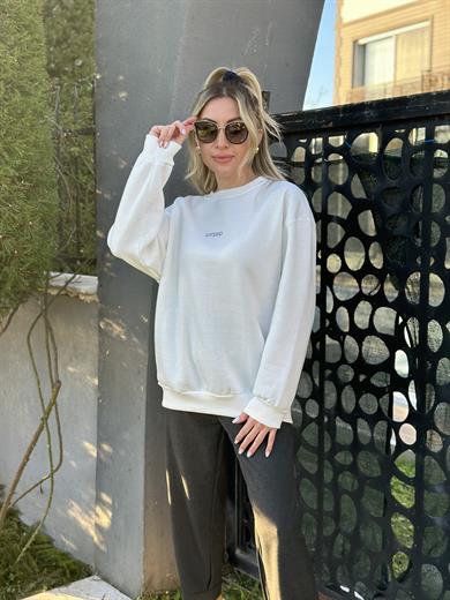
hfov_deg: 30.3
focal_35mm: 48
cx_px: 225
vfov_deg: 39.7
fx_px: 832
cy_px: 300
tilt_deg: -5.8
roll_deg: -0.3
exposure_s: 1/597
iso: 80
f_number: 1.78
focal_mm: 6.86
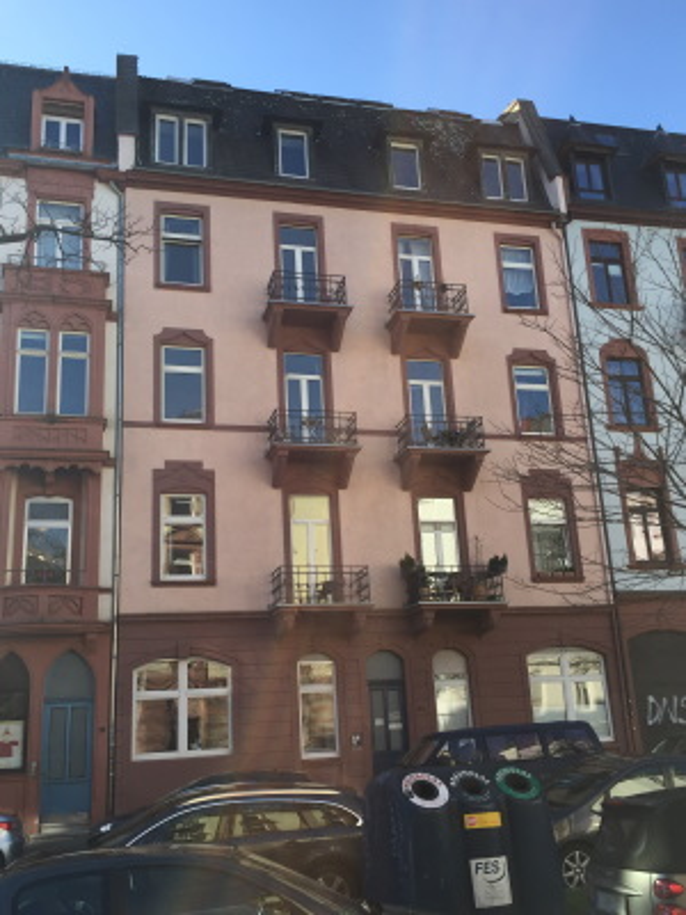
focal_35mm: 29
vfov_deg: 61.7
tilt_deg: +16.6
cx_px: 343
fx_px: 766
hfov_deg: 48.2
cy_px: 458
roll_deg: +2.1
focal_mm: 4.15
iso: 32
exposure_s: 1/670
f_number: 2.2
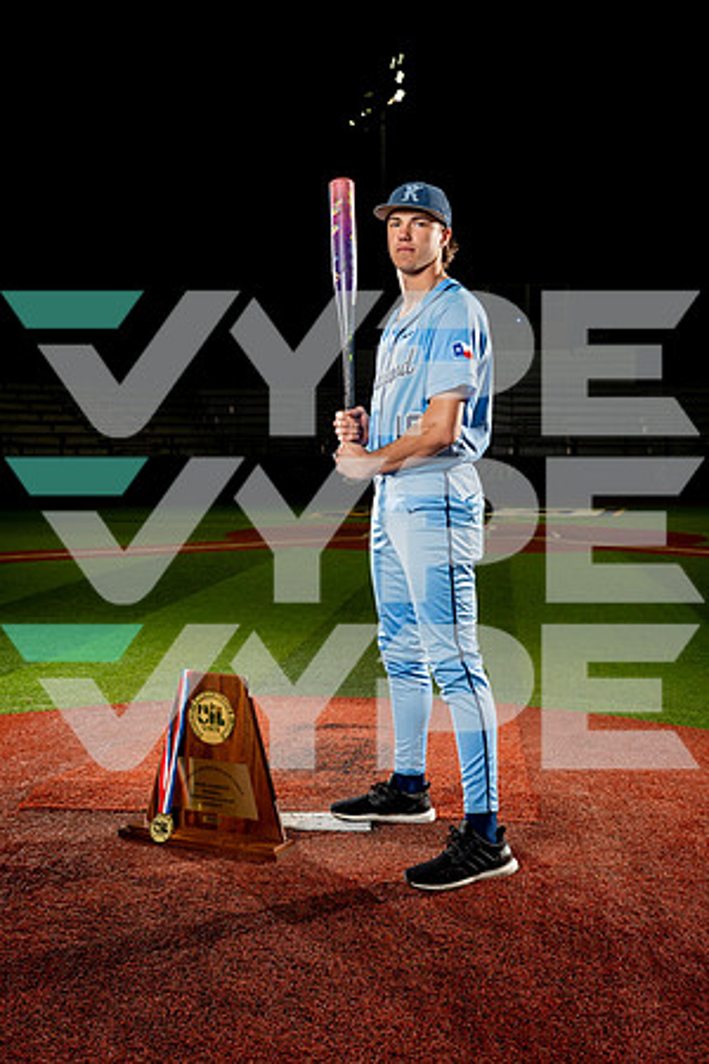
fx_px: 1300
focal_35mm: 44
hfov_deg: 30.5
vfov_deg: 44.5
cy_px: 532
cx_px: 354
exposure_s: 1/250
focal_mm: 44
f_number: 5.6
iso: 800
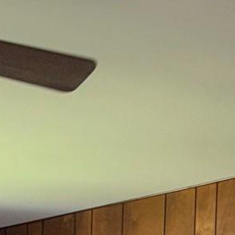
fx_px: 1283
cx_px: 99
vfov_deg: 9.3
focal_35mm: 167
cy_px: 586
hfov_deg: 10.5
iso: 32
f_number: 1.6
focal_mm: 5.96
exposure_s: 1/37
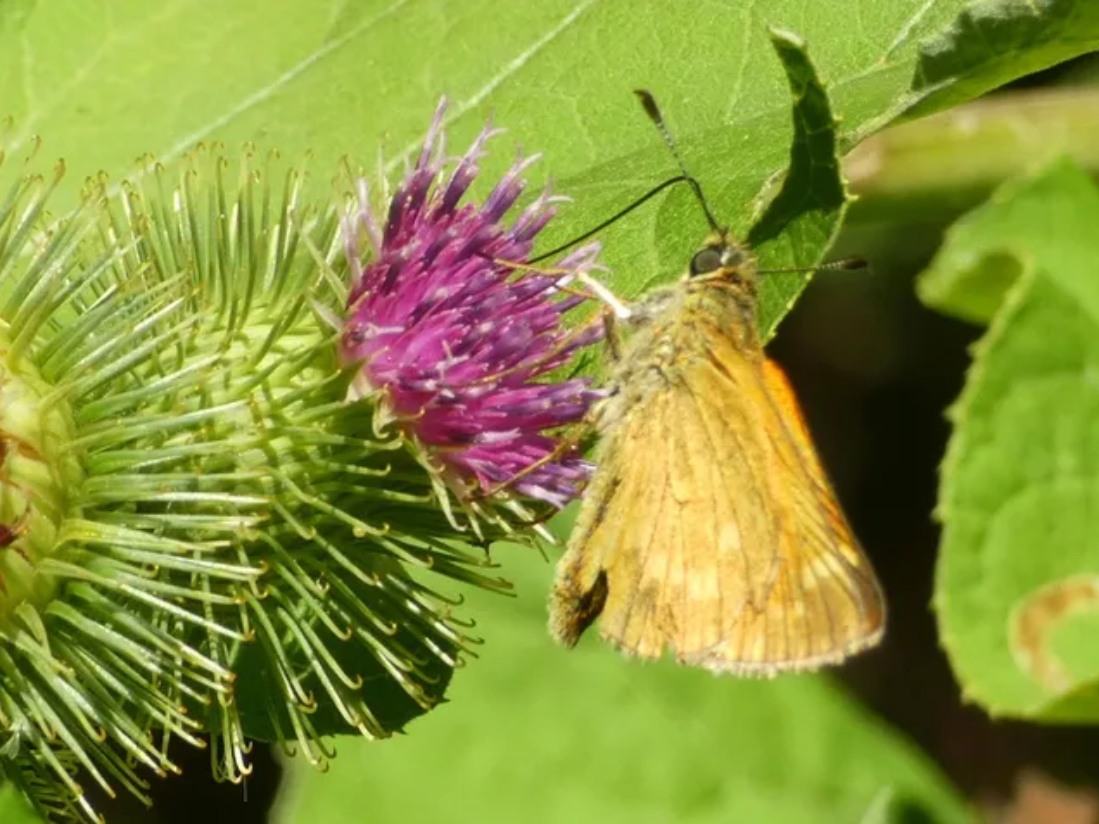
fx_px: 5111
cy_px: 411
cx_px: 551
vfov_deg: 9.2
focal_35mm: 161
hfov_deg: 12.3
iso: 80
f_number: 5.4
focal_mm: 28.8
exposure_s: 1/125
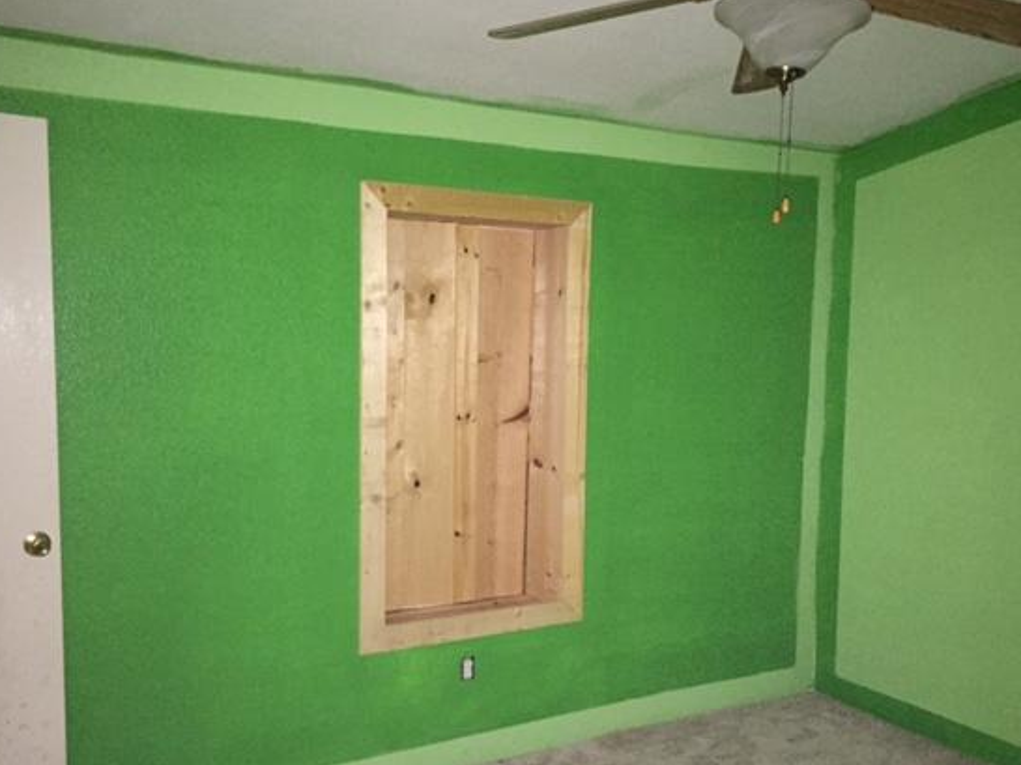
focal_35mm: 34
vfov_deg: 41.7
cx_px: 542
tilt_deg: -7.4
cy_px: 440
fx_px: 1002
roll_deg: -1.9
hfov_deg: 53.9
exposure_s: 1/16
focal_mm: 4.15
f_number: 2.2
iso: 640
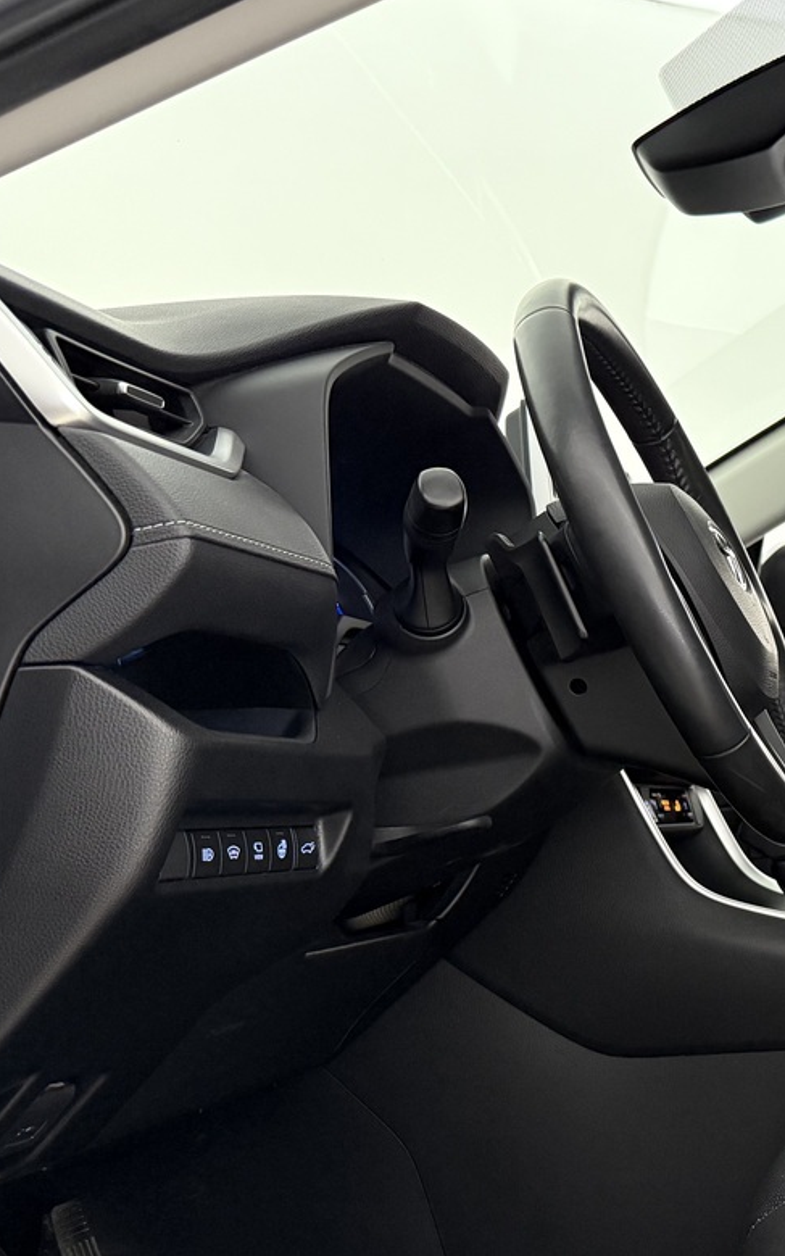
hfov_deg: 24.5
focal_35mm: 47
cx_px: 975
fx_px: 1609
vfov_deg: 42.1
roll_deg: -1.7
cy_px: 840
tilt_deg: -2.0
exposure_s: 1/50
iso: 500
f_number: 1.78
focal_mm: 6.76
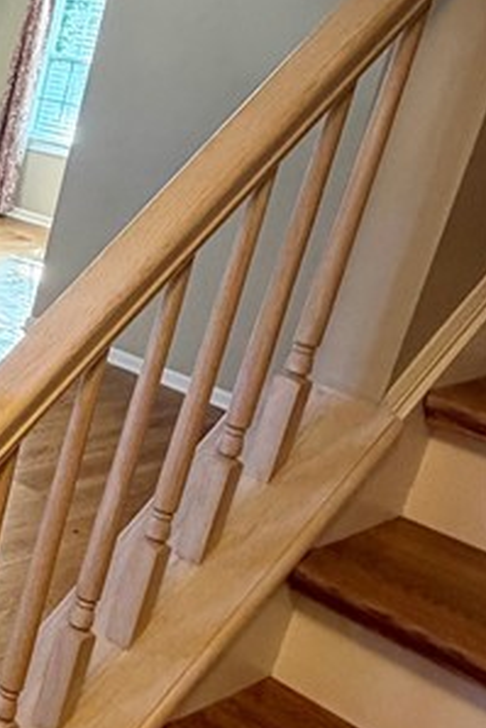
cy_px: 286
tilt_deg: -17.6
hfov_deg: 18.9
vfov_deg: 39.4
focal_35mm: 50
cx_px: -442
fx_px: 1011
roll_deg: -5.3
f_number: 2.2
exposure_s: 1/60
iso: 250
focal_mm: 2.22
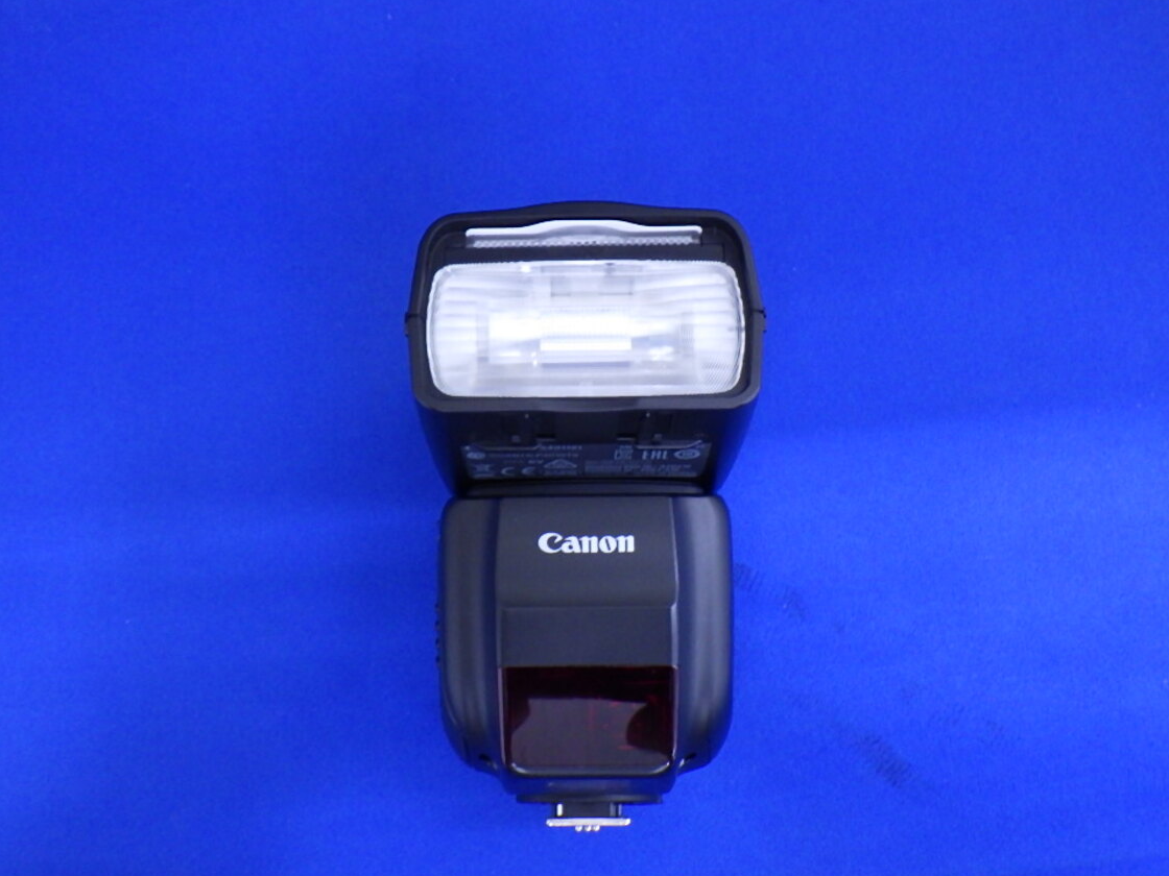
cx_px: 575
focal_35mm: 30
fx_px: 1013
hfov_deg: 60.0
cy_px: 433
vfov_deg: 46.8
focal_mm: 5
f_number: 3.5
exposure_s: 1/45
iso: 640
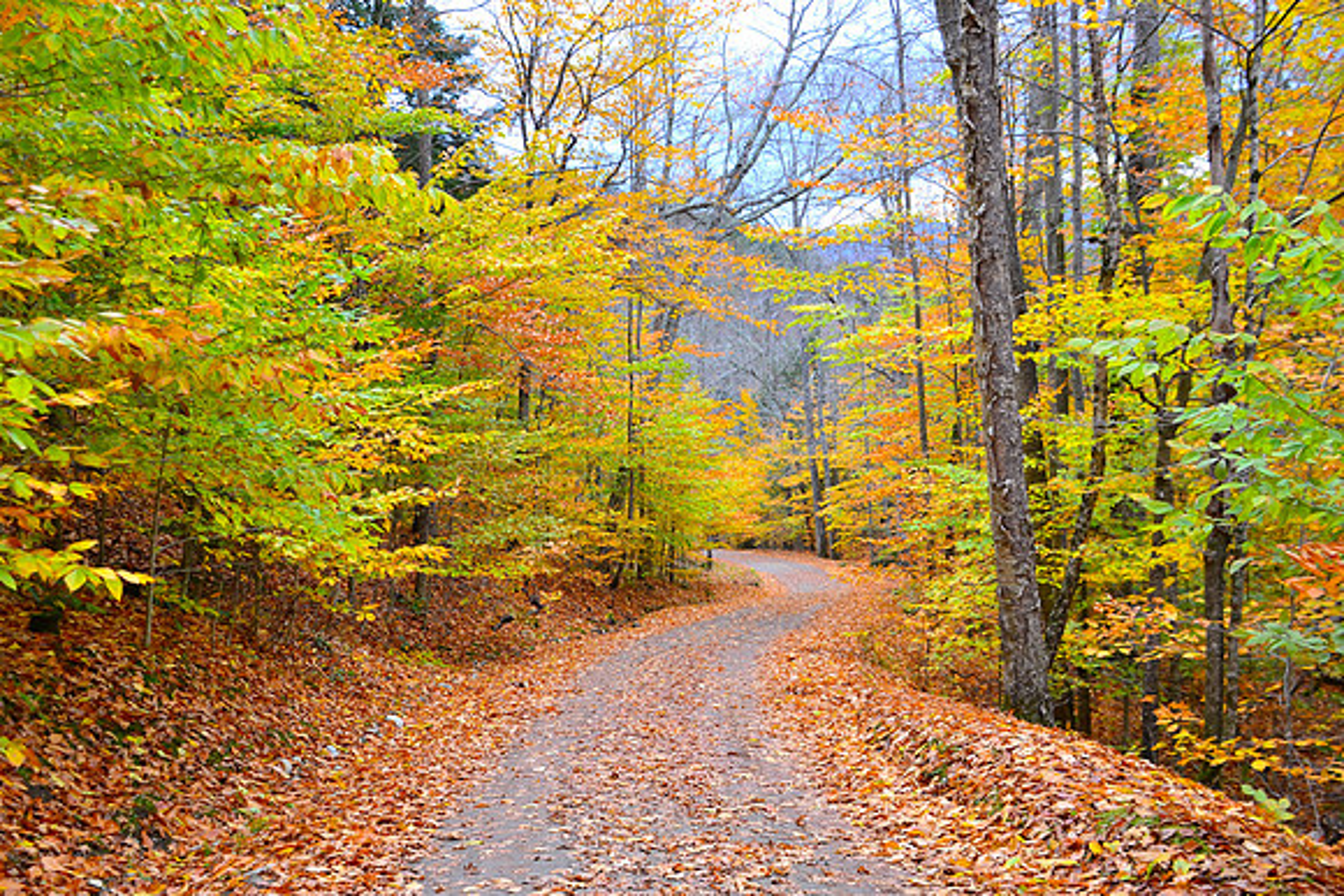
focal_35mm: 40
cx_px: 672
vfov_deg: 33.0
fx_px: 1512
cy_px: 448
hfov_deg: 47.9
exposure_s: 1/40
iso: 100
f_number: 5
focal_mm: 27
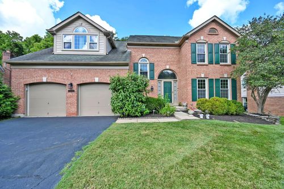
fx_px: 110
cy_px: 94
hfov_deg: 104.3
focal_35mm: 14
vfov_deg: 81.2
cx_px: 142
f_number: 5.6
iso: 125
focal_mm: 14
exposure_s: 1/250
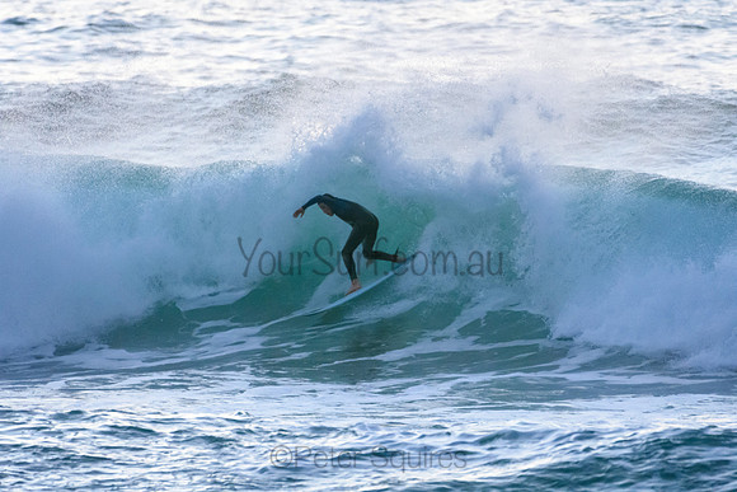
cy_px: 246
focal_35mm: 750
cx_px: 368
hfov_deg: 2.7
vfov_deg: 1.8
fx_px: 15357
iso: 3600
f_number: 5.6
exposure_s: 1/1000
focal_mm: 500
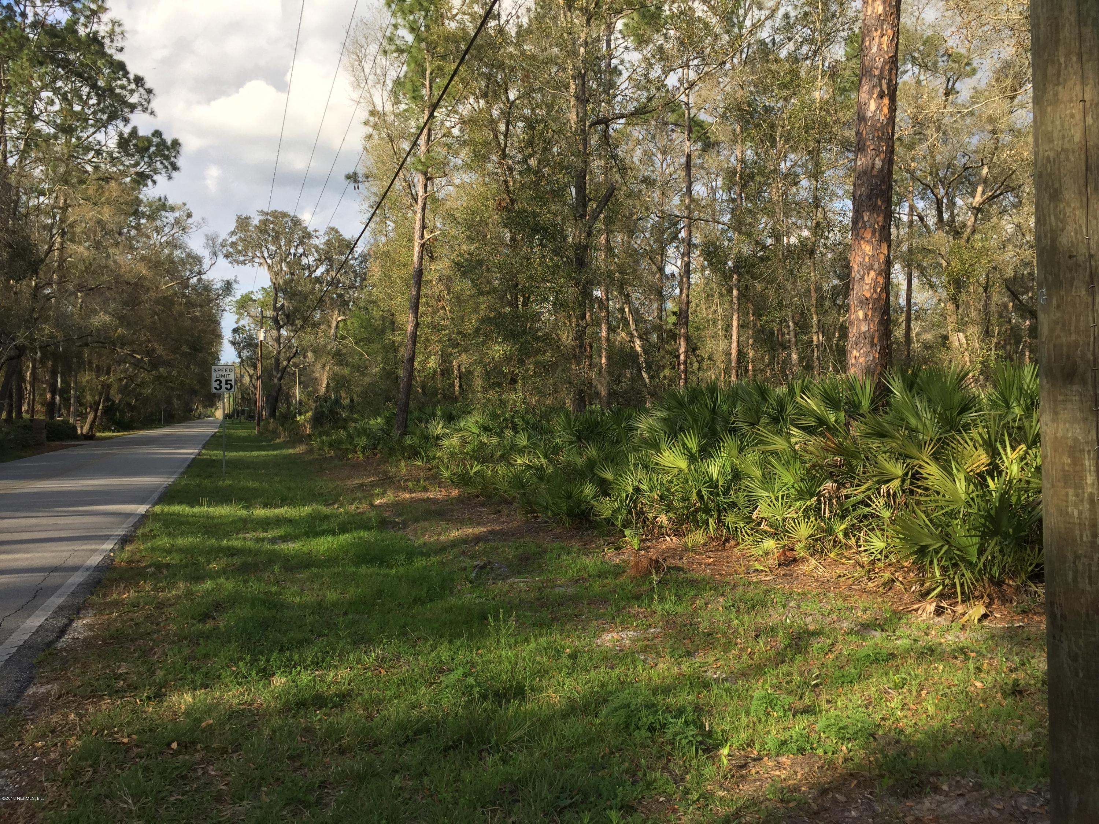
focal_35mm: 29
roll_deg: -2.5
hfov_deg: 61.7
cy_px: 412
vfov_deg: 48.2
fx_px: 921
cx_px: 550
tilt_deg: -1.6
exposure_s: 1/824
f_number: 2.2
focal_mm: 4.15
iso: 32
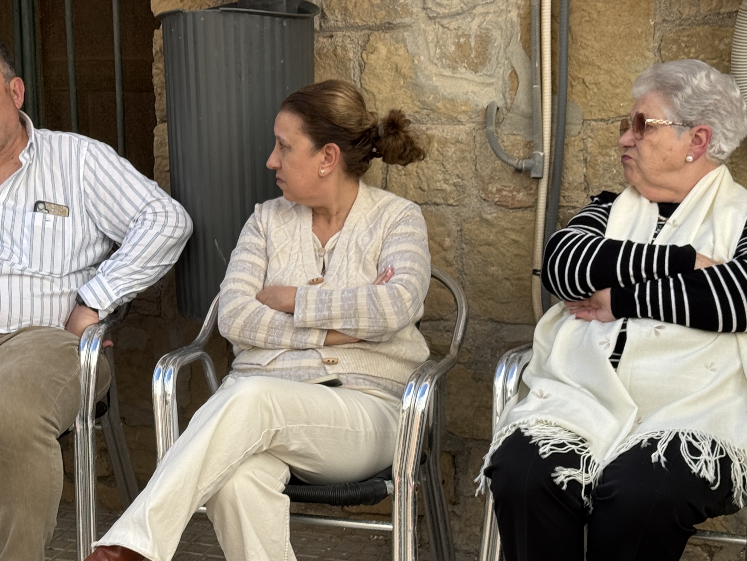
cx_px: 120
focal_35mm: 86
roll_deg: +1.9
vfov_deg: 17.2
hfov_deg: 22.4
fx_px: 1856
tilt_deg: -9.8
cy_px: 296
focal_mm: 6.76
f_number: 1.78
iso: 64
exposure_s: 1/1330
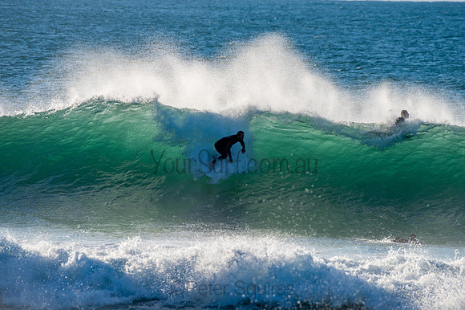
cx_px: 232
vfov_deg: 2.2
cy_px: 155
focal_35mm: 613
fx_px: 7910
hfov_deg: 3.4
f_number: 9
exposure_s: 1/320
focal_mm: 500
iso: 64
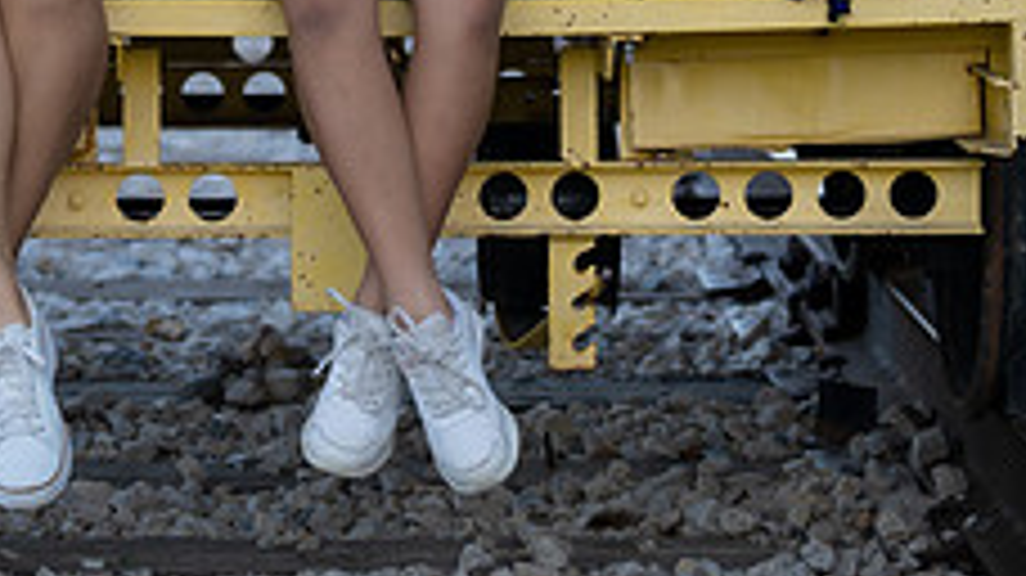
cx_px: 217
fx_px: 5547
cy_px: -175
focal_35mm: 204
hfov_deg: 10.5
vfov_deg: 5.9
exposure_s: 1/320
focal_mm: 70
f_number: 2.8
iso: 125
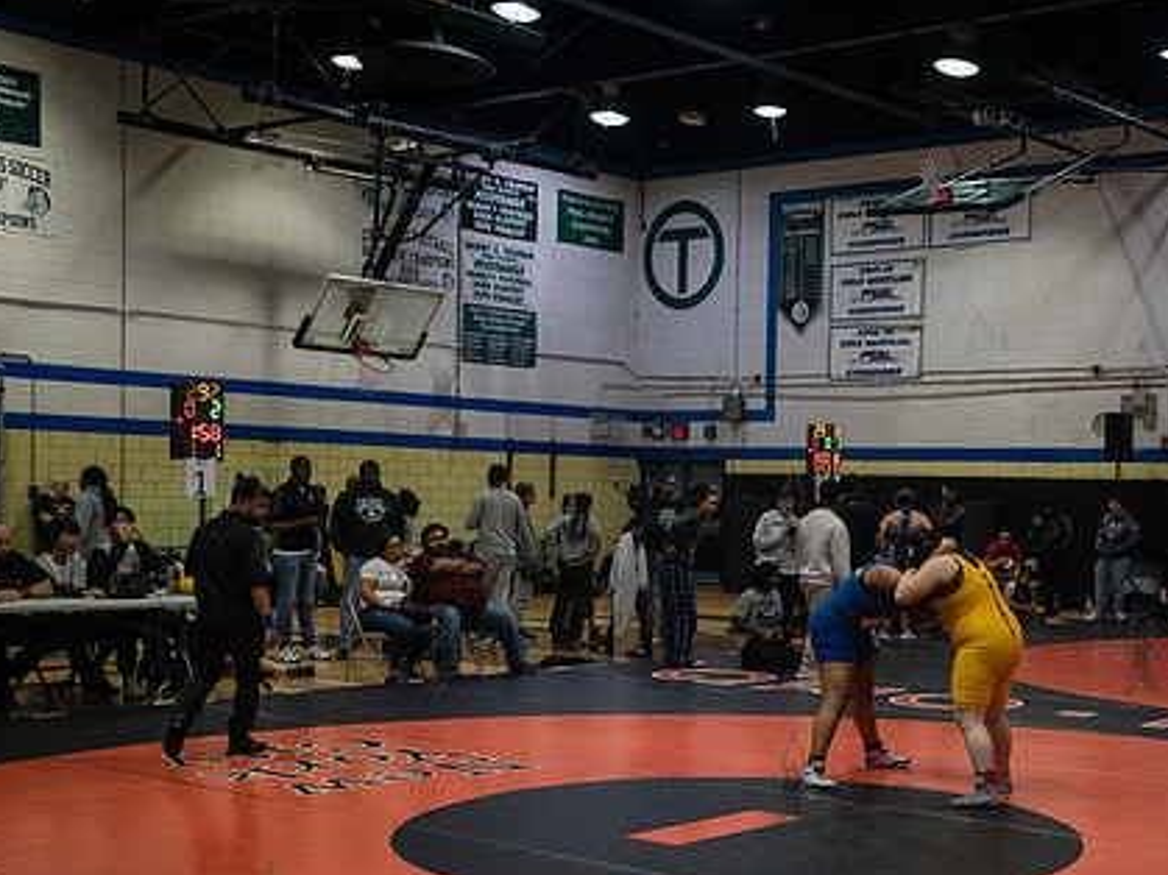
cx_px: 867
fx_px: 1720
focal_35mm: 51
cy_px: 581
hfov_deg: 36.7
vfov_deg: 28.4
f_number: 3.2
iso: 5000
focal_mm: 35
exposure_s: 1/1000
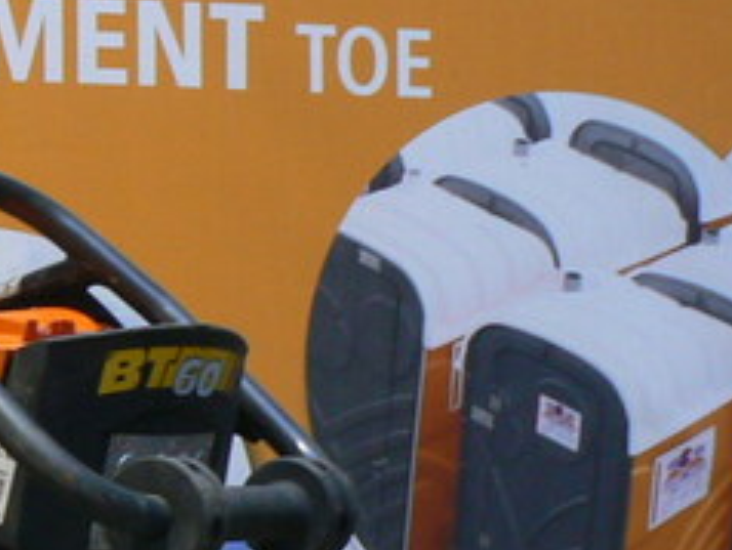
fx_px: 2561
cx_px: -341
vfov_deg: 11.8
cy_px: 765
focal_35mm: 121
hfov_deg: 15.1
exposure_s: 1/3.2
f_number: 4.5
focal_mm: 6
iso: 100
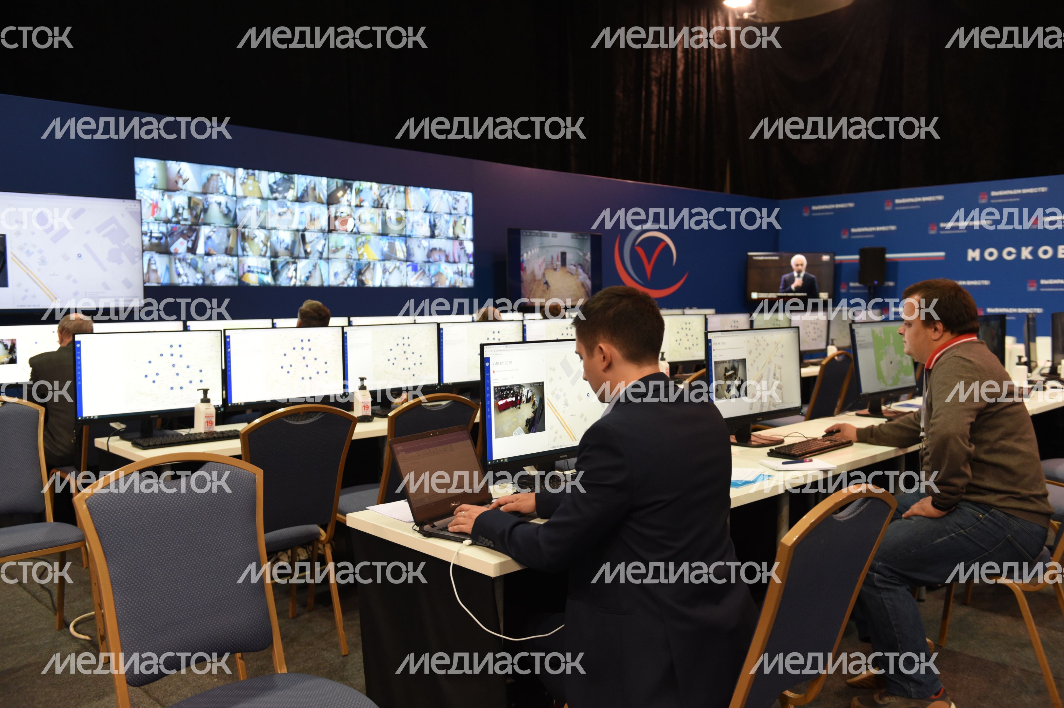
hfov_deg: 60.3
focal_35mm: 31
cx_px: 532
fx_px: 916
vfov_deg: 42.3
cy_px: 354
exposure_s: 1/250
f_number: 4
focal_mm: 31
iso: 2200
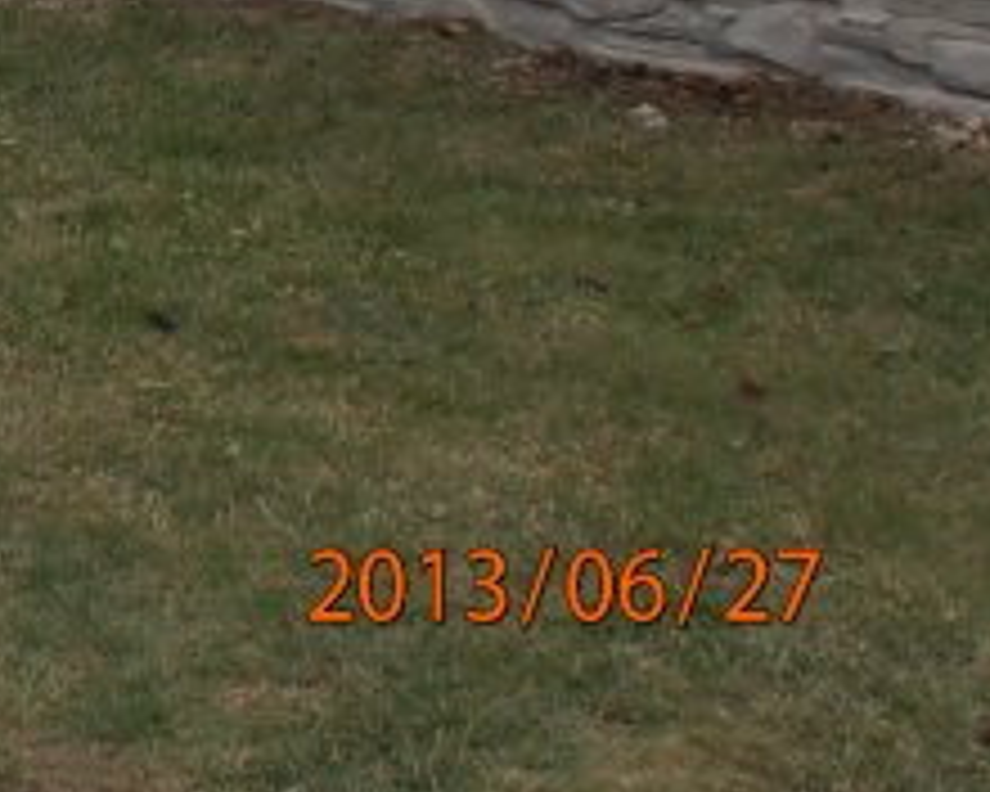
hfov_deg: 11.5
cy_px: -477
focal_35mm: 156
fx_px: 4571
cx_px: -756
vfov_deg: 9.6
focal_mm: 7.87
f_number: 11
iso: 80
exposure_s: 1/80
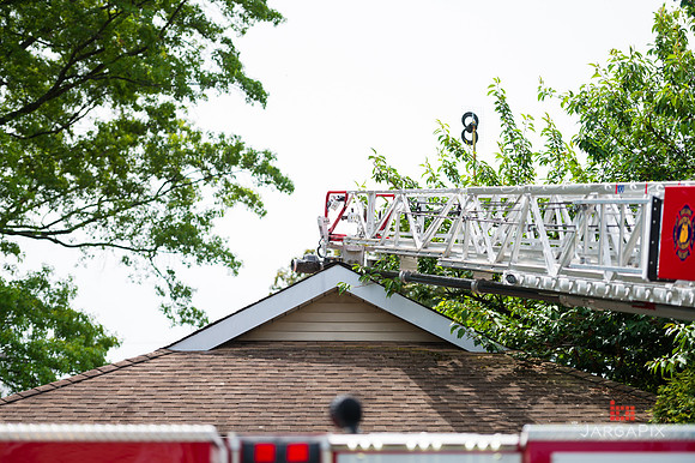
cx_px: 348
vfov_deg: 12.4
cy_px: 232
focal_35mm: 110
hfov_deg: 18.6
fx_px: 2122
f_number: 3.2
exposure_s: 1/2000
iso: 200
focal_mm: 110
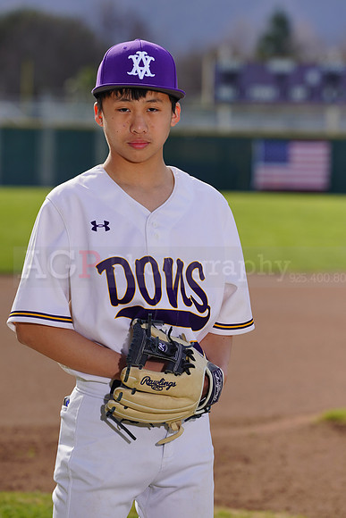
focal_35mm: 241
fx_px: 3472
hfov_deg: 5.7
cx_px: 173
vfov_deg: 8.5
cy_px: 259
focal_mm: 241
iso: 100
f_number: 8
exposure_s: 1/250
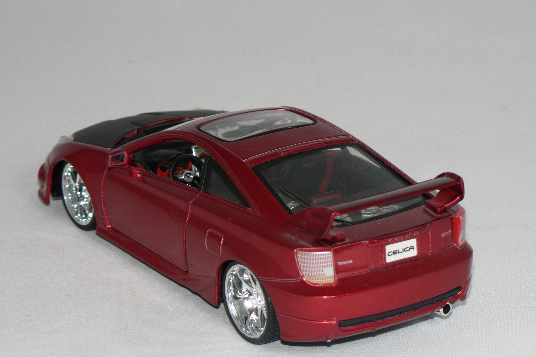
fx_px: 1697
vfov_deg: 12.0
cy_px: 197
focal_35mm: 114
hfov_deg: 17.9
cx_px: 267
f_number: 3.2
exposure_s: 1/60
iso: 80
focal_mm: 16.5
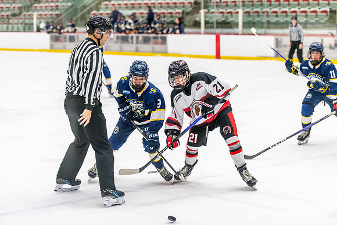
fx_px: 909
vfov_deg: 14.1
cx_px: 172
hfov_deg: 21.0
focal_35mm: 97
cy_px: 111
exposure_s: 1/640
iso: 3200
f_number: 2.8
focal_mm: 95
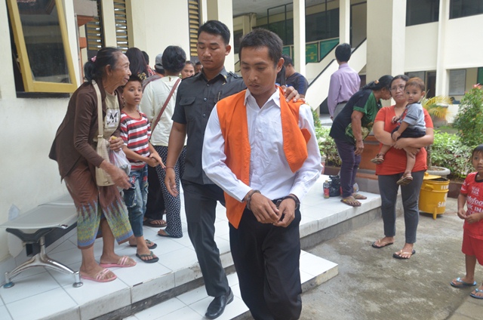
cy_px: 160
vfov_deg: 47.7
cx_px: 242
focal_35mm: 27
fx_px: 362
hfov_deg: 67.5
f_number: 7.1
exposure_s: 1/200
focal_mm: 18
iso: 800
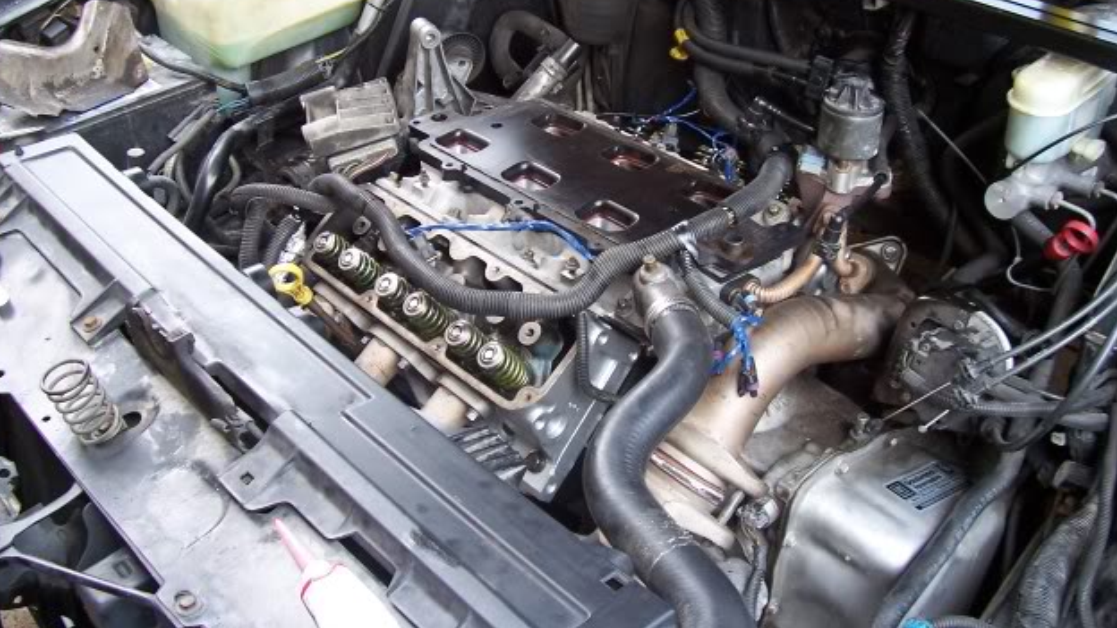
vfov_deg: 31.0
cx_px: 553
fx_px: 1125
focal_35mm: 38
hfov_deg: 52.8
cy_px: 231
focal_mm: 5.6
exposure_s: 1/60
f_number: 2.7
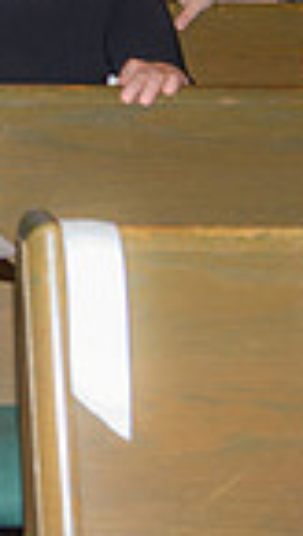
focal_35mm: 188
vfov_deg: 11.2
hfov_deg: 6.2
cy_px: -140
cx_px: -462
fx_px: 2674
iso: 640
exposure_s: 1/125
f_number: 5
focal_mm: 45
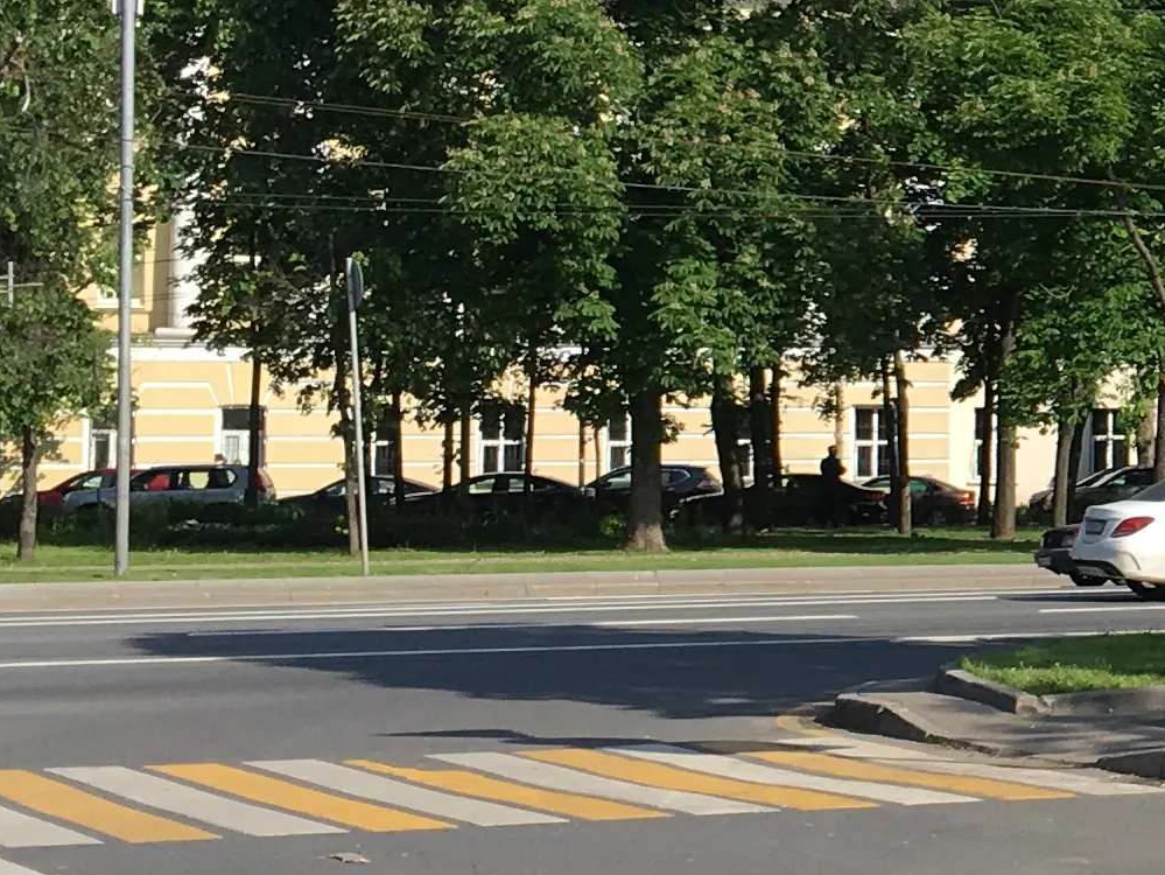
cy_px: 346
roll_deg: -1.1
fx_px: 3939
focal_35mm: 117
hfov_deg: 15.2
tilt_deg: +3.5
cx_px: 1879
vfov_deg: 12.7
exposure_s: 1/1131
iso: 25
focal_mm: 4.15
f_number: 2.2
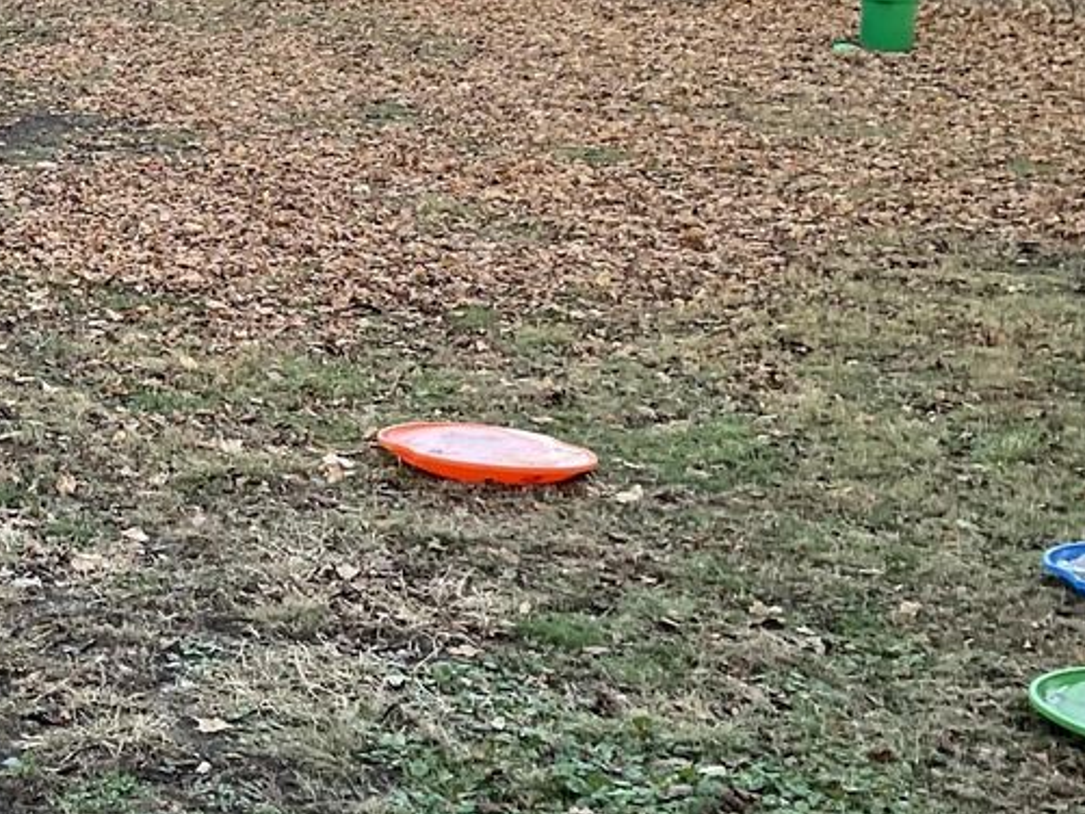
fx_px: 2477
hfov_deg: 23.0
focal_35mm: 79
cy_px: 206
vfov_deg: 18.6
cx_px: -151
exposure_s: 1/120
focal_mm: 3
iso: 32
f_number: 1.8
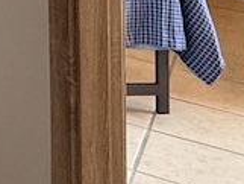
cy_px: -286
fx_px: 783
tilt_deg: +1.9
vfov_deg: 10.9
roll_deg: +0.4
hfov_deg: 12.2
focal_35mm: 111
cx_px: -411
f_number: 2.2
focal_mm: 2.22
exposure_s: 1/82
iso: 320
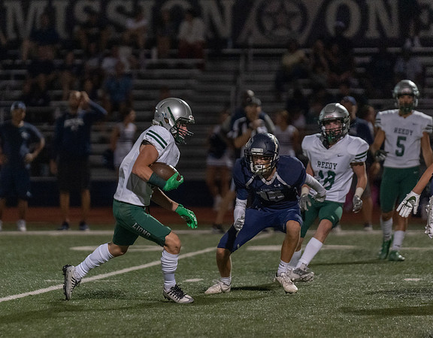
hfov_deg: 6.1
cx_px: 157
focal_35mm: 320
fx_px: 4066
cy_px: 164
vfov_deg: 4.8
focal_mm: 200
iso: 5000
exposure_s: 1/1000
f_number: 2.8
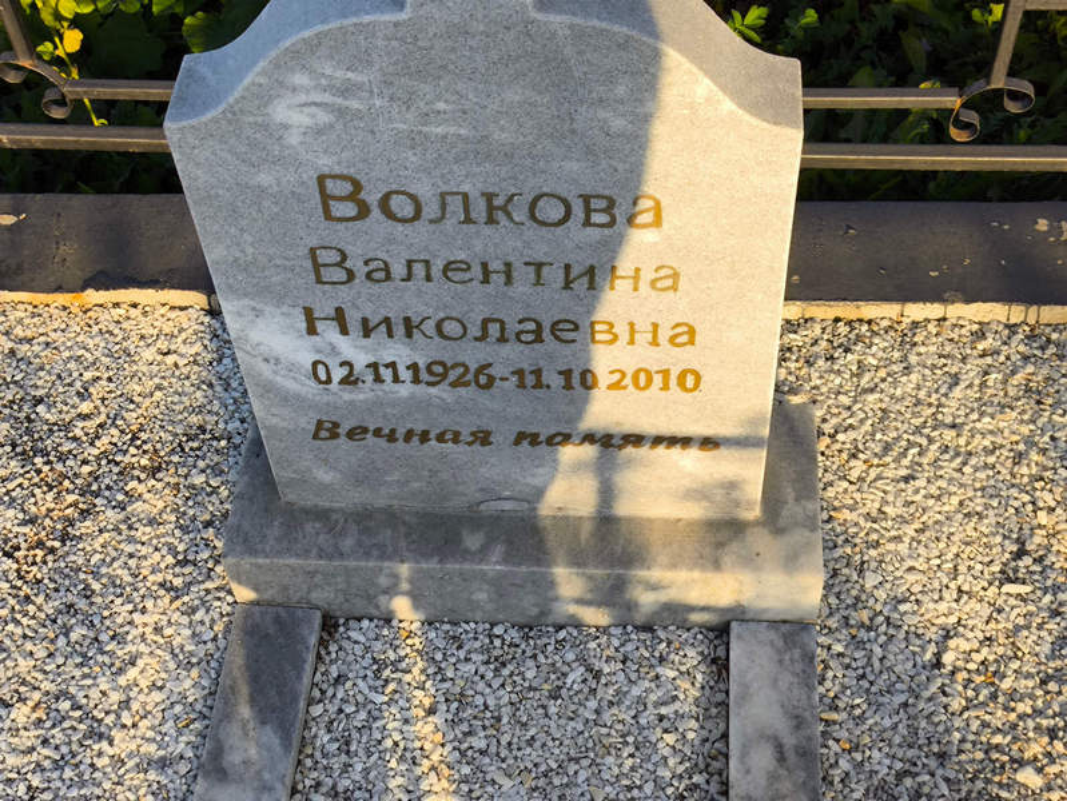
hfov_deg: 38.2
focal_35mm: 50
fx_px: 1542
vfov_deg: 29.1
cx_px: 534
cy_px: 400
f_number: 1.7
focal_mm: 4.71
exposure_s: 1/690
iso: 50
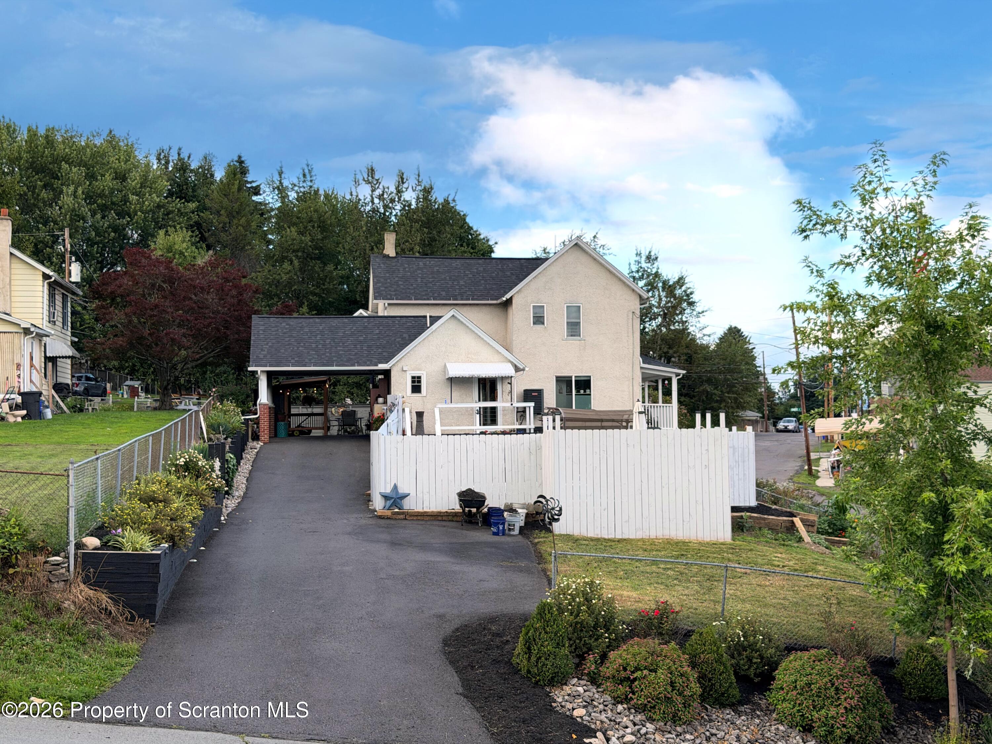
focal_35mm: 48
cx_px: 496
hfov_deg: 39.7
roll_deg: +0.7
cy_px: 372
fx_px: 1376
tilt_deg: +1.6
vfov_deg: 30.3
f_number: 1.78
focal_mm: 6.76
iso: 64
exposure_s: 1/2033
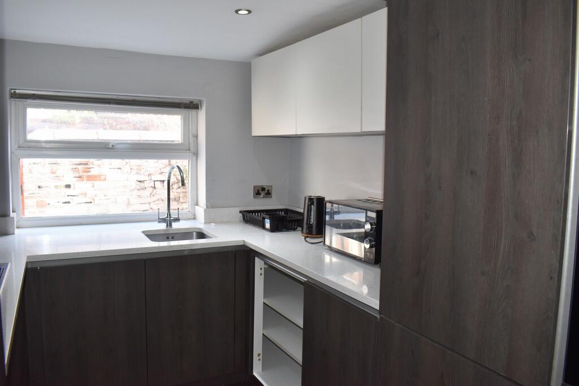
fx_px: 434
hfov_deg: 67.4
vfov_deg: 47.9
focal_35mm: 27
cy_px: 193
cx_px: 290
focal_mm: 18
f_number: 5
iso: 800
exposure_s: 1/100
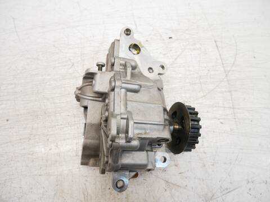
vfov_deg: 56.8
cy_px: 101
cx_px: 135
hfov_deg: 71.6
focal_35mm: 24
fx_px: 187
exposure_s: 1/60
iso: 500
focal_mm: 12
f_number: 3.5
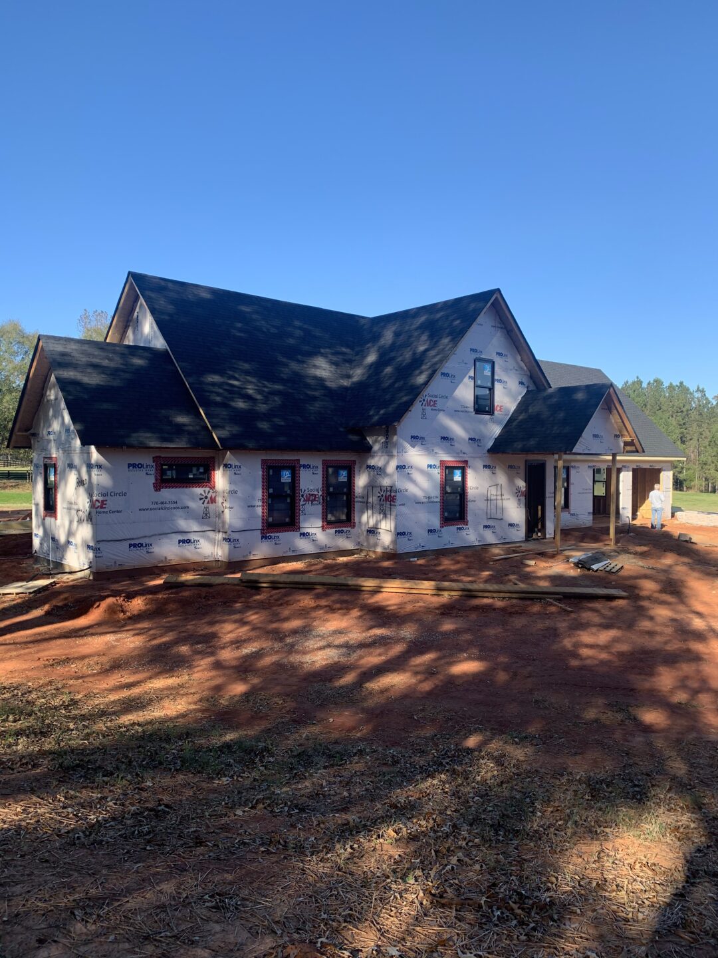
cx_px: 359
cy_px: 479
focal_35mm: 26
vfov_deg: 67.3
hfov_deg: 53.1
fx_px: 719
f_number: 1.8
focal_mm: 4.25
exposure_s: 1/919
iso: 25
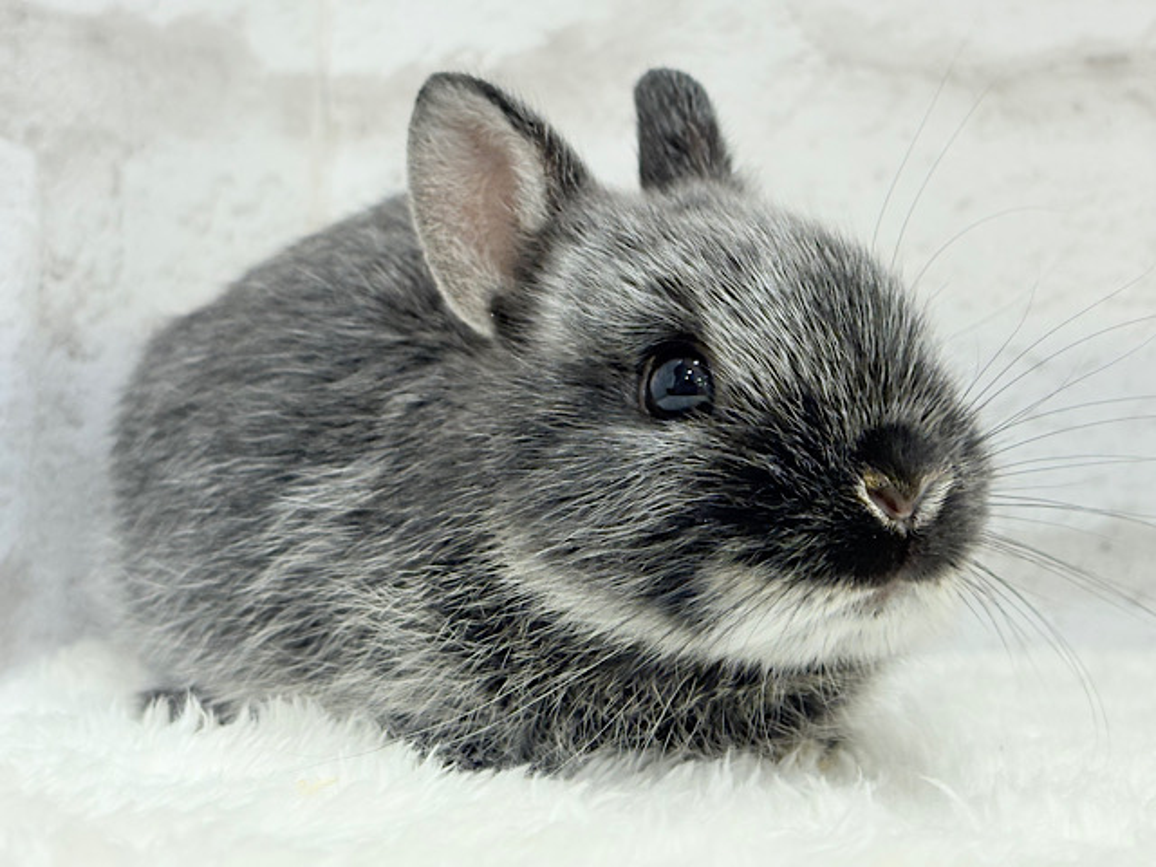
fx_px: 1737
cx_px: 578
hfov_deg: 36.8
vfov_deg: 28.0
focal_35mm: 52
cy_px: 434
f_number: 1.6
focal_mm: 5.96
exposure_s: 1/100
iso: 100
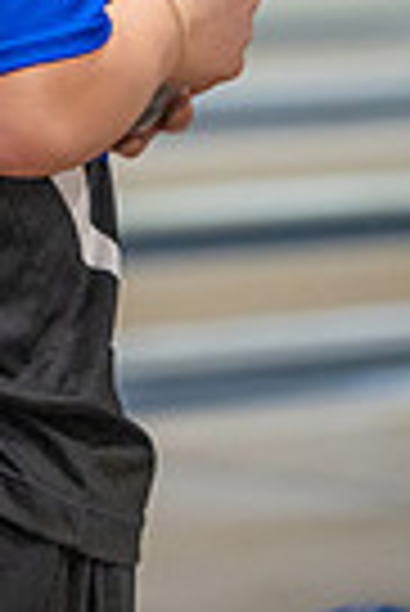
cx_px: -117
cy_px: -387
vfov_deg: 3.9
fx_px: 9013
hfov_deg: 2.6
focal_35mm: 529
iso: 4000
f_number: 3.2
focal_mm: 160
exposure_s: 1/800
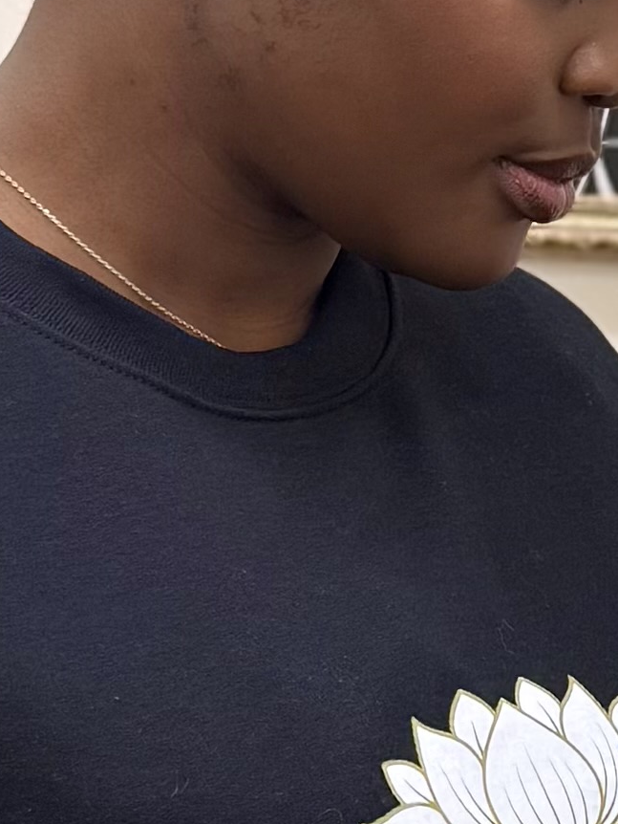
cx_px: 1253
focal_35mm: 159
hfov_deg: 8.8
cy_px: 383
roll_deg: +0.0
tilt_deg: -4.8
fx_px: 3783
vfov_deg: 12.4
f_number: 1.78
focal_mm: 6.76
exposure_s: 1/120
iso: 80
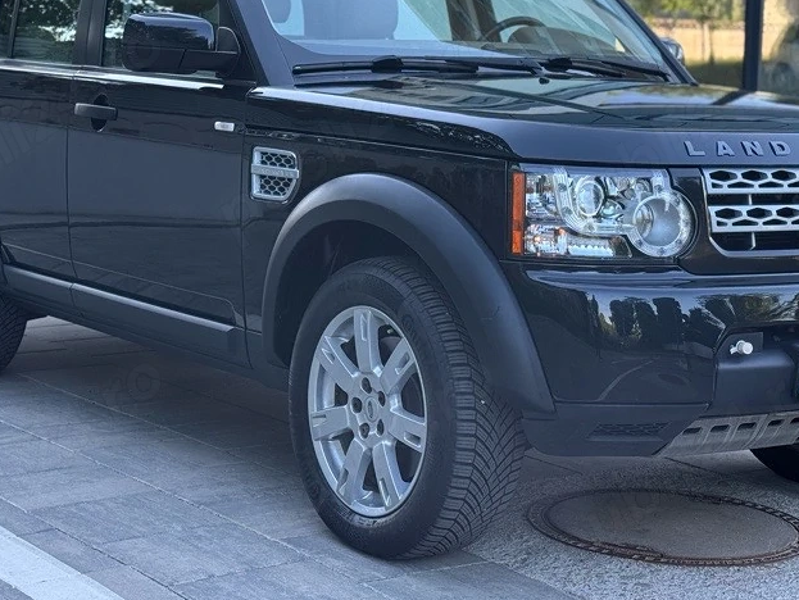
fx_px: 1778
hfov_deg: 25.3
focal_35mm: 77
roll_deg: -1.5
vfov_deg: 19.0
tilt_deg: -4.2
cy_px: 141
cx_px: 441
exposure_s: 1/302
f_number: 1.78
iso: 64
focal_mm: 6.76
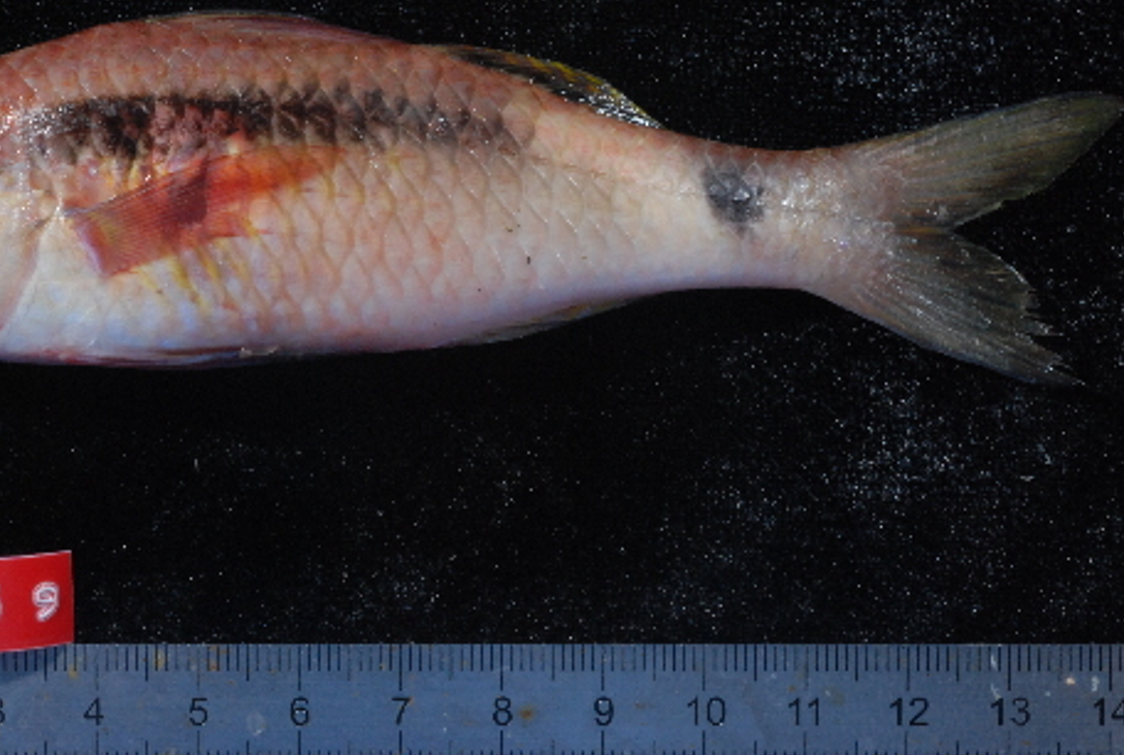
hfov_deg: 16.2
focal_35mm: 126
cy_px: 244
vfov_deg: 10.9
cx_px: 364
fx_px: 3942
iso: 800
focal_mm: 60
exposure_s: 1/60
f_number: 36
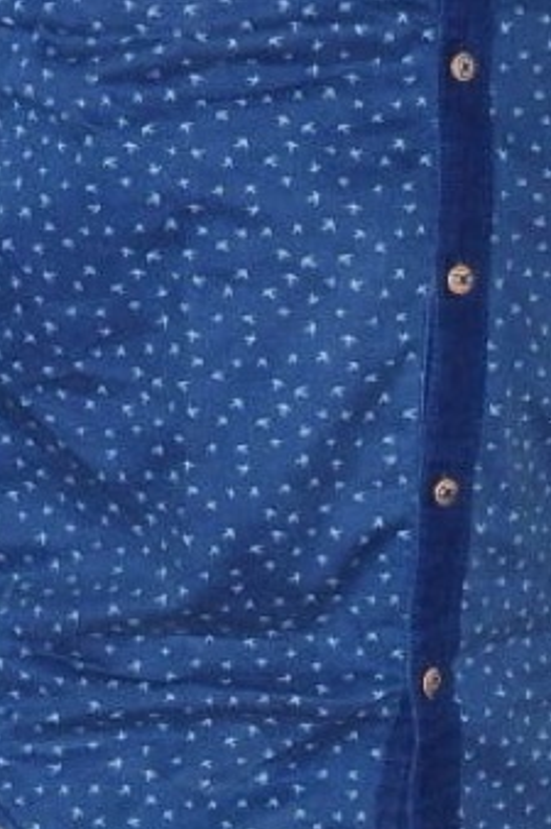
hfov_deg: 9.1
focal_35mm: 144
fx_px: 3316
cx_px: 933
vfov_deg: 14.2
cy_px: 699
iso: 500
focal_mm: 18
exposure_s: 1/125
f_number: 13
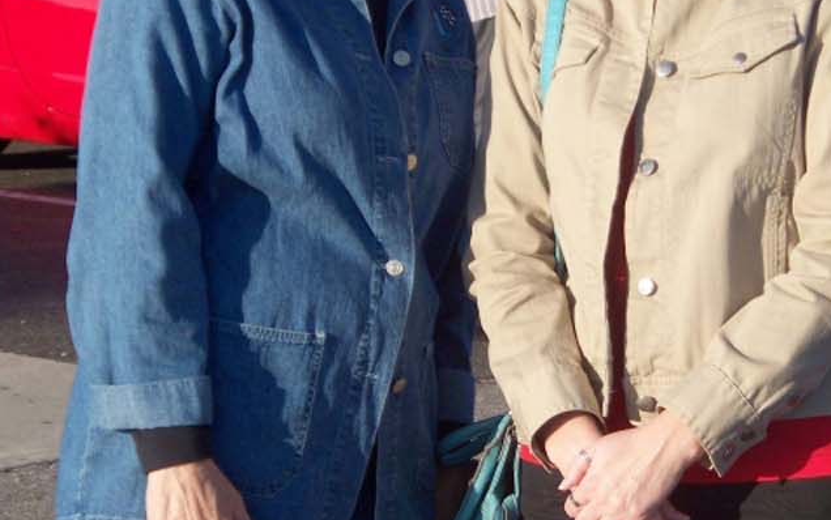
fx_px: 4123
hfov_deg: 11.5
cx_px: 554
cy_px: 441
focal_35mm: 182
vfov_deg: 7.2
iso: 64
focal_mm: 16.86
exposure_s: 1/640
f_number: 3.4
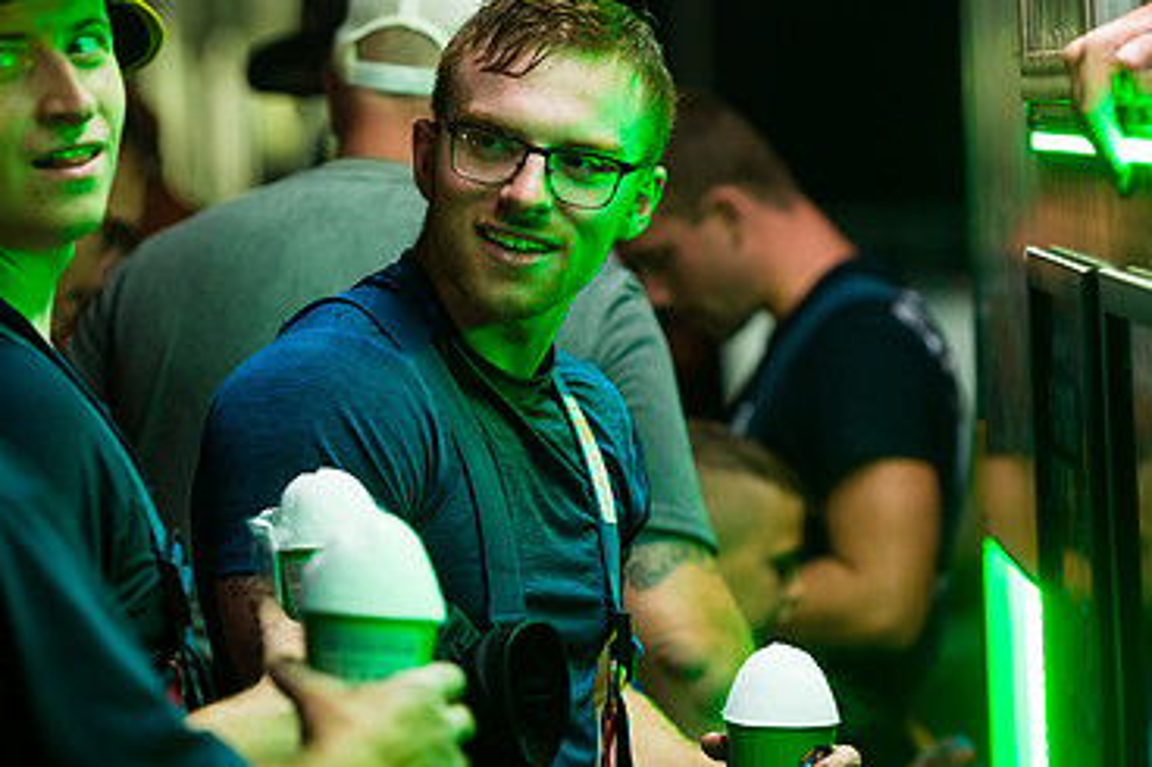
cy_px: 322
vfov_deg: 6.4
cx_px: 532
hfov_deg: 9.7
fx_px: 6813
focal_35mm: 213
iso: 1600
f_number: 3.2
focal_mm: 135
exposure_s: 1/125
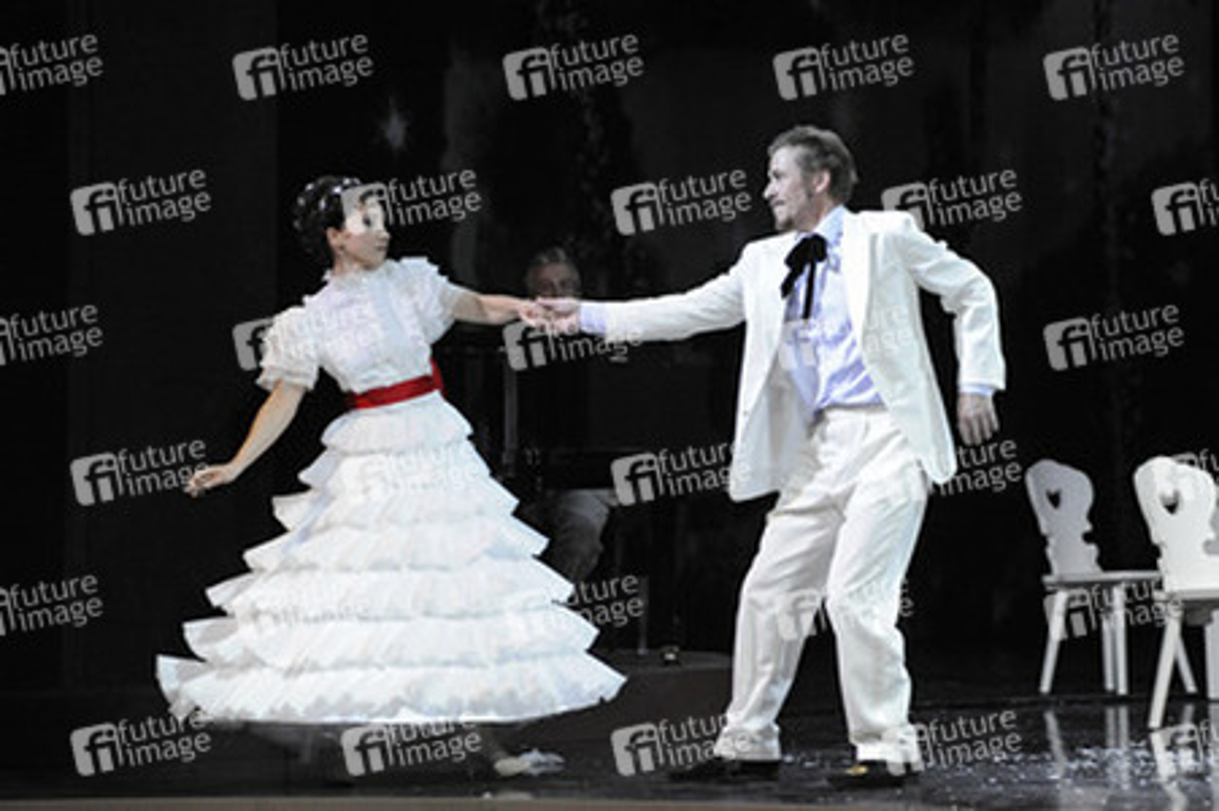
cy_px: 406
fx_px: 5244
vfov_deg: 8.8
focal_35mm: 155
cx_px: 610
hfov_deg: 13.3
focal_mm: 155
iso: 5000
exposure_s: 1/400
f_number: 5.6
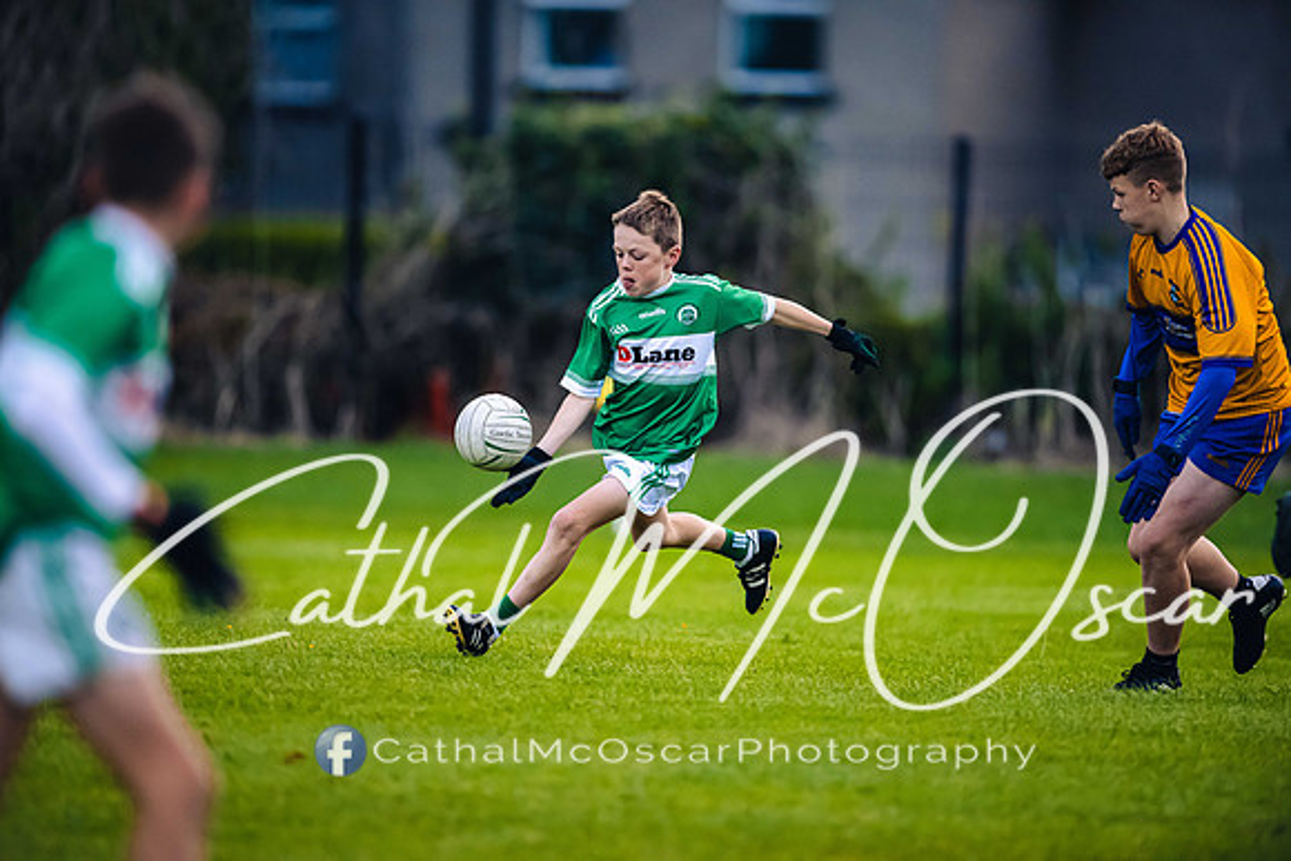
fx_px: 14347
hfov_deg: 5.2
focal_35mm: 400
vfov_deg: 3.4
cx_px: 646
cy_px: 430
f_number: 2.8
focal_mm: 400
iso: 3200
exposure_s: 1/800
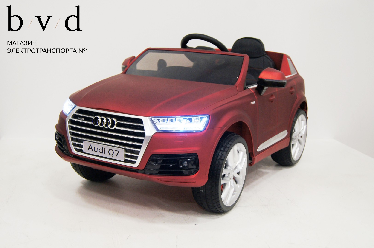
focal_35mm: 45
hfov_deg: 43.6
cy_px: 124
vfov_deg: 29.8
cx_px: 187
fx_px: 467
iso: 400
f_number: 4.5
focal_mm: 30
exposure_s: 1/50
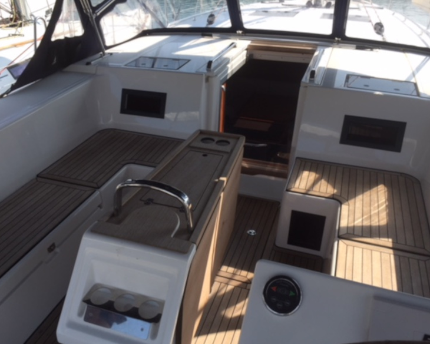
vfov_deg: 47.1
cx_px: 210
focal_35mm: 31
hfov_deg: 57.2
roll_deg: -1.1
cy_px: 174
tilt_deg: -28.5
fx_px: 395
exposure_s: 1/1199
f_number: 2.2
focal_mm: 4.15
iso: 32
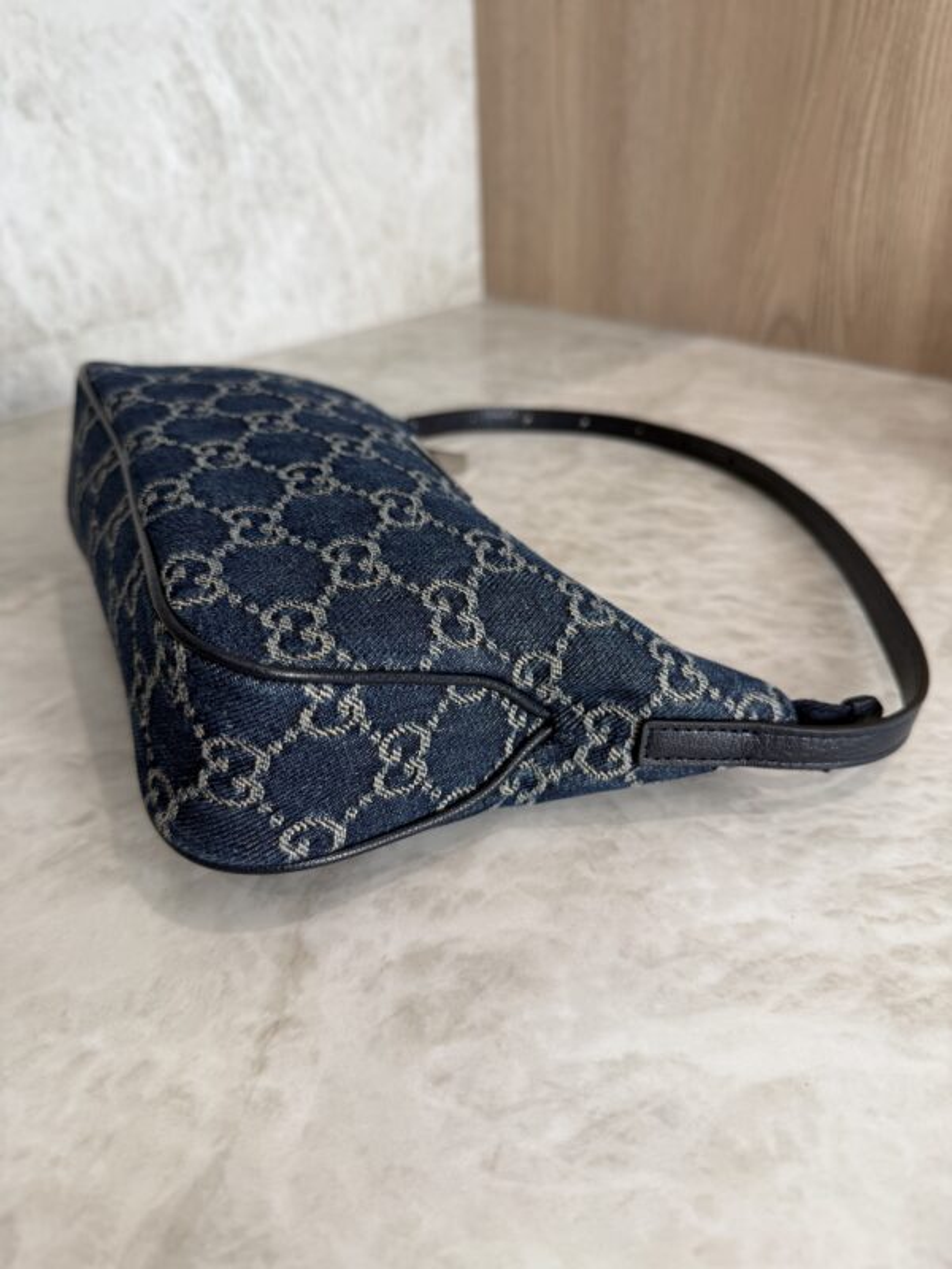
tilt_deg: -31.4
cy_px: 634
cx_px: 476
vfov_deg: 71.6
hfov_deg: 56.8
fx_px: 880
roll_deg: +1.9
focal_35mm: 24
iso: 100
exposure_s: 1/120
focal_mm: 6.76
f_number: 1.78
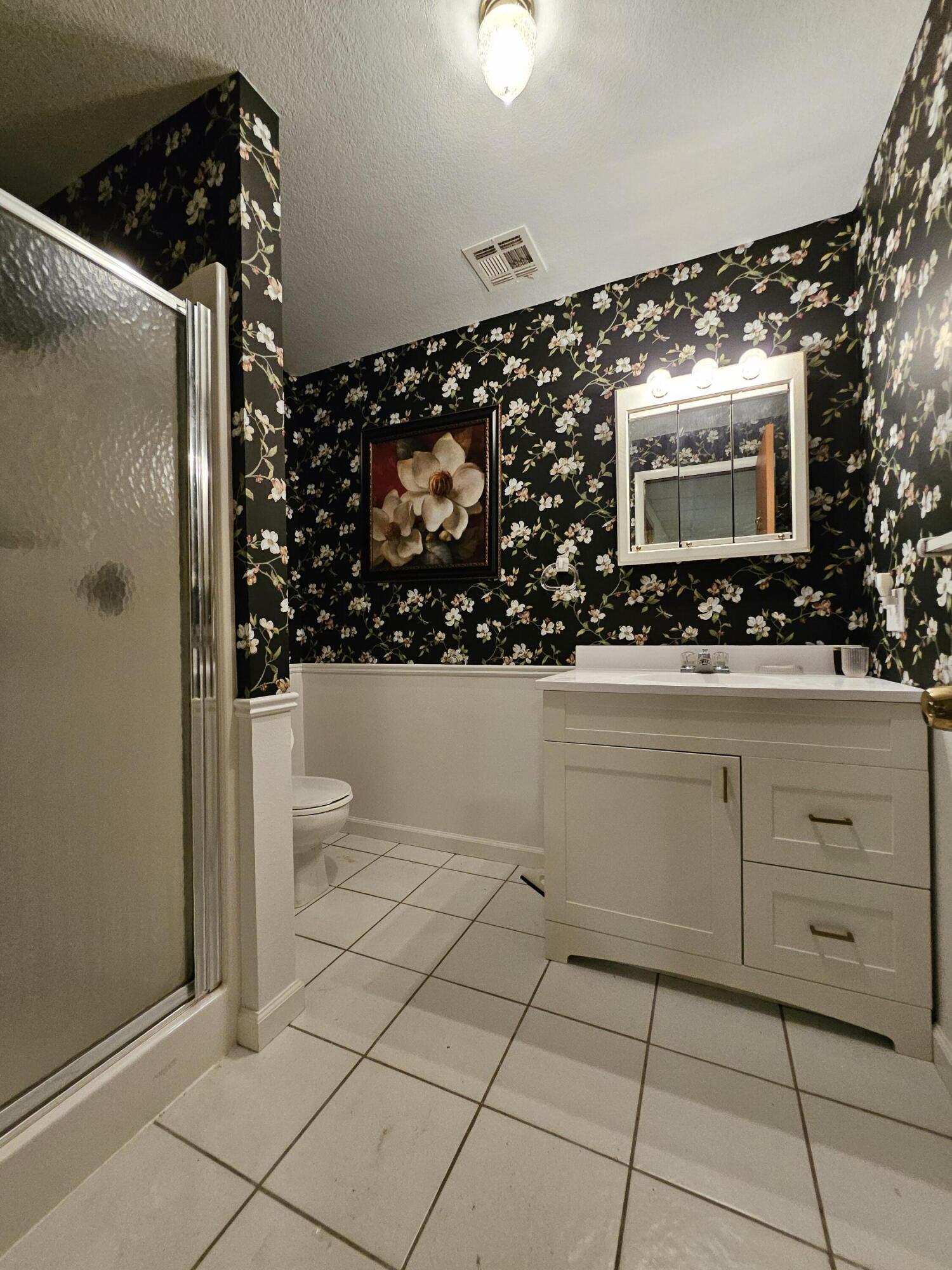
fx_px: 477
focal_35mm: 13
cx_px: 476
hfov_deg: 89.9
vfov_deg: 106.2
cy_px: 635
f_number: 2.2
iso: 320
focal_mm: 1.74
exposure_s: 1/30
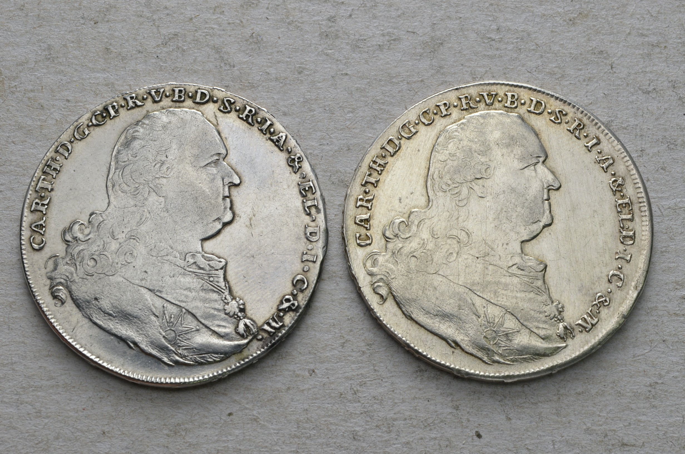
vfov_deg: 18.8
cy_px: 227
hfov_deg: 28.1
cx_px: 342
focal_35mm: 72
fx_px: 1367
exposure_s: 1/200
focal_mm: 48
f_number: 14
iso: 400
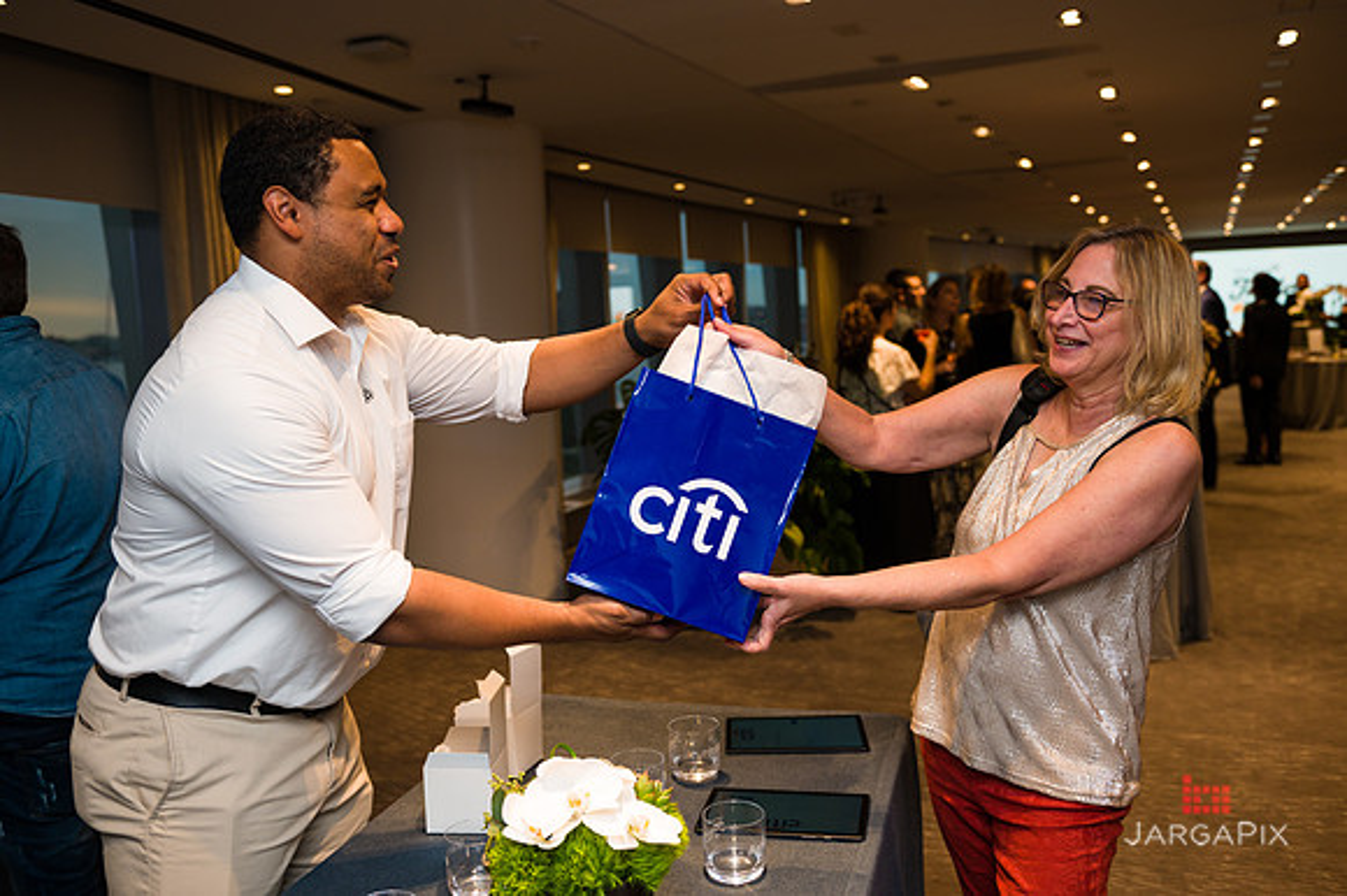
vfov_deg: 41.1
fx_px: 1197
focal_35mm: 32
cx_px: 674
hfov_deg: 58.7
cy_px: 448
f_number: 4
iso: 640
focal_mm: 32
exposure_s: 1/200
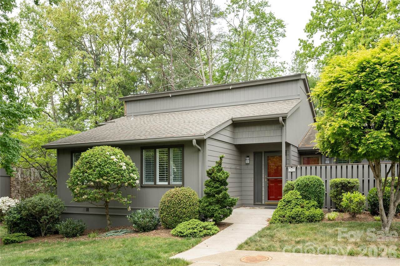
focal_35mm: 24
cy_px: 133
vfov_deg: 52.2
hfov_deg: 72.6
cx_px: 200
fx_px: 272
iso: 250
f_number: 7.1
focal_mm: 24.5
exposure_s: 1/160
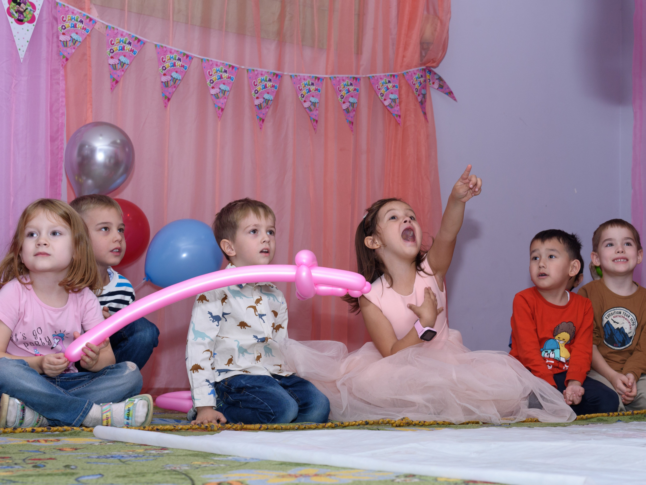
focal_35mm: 70
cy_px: 295
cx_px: 463
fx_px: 1304
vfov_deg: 21.0
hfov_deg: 27.5
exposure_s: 1/160
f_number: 9
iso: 500
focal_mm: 50
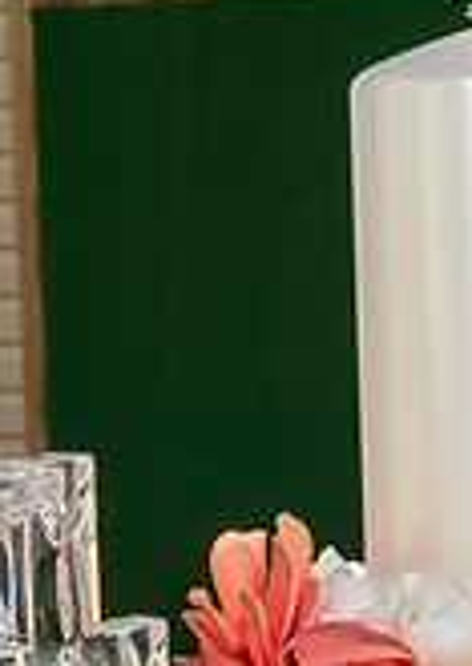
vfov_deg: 6.6
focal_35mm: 303
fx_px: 5714
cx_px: 276
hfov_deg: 4.7
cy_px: 844
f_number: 18
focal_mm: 46
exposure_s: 1/250
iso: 400
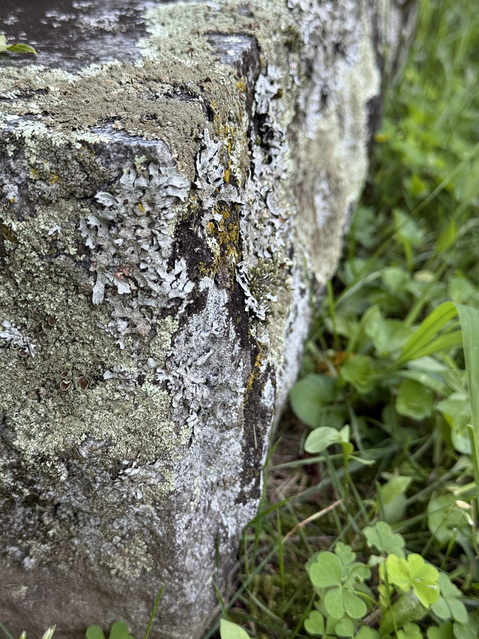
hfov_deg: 30.3
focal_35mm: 48
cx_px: 240
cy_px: 320
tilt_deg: -30.2
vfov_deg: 39.7
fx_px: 886
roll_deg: -0.6
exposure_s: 1/231
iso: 64
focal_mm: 6.76
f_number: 1.78
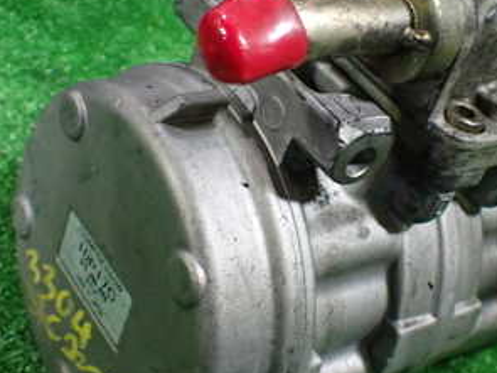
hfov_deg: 31.6
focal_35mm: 61
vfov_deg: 24.0
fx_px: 875
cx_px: 286
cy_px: 165
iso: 800
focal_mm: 5.4
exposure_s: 1/100
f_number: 2.3
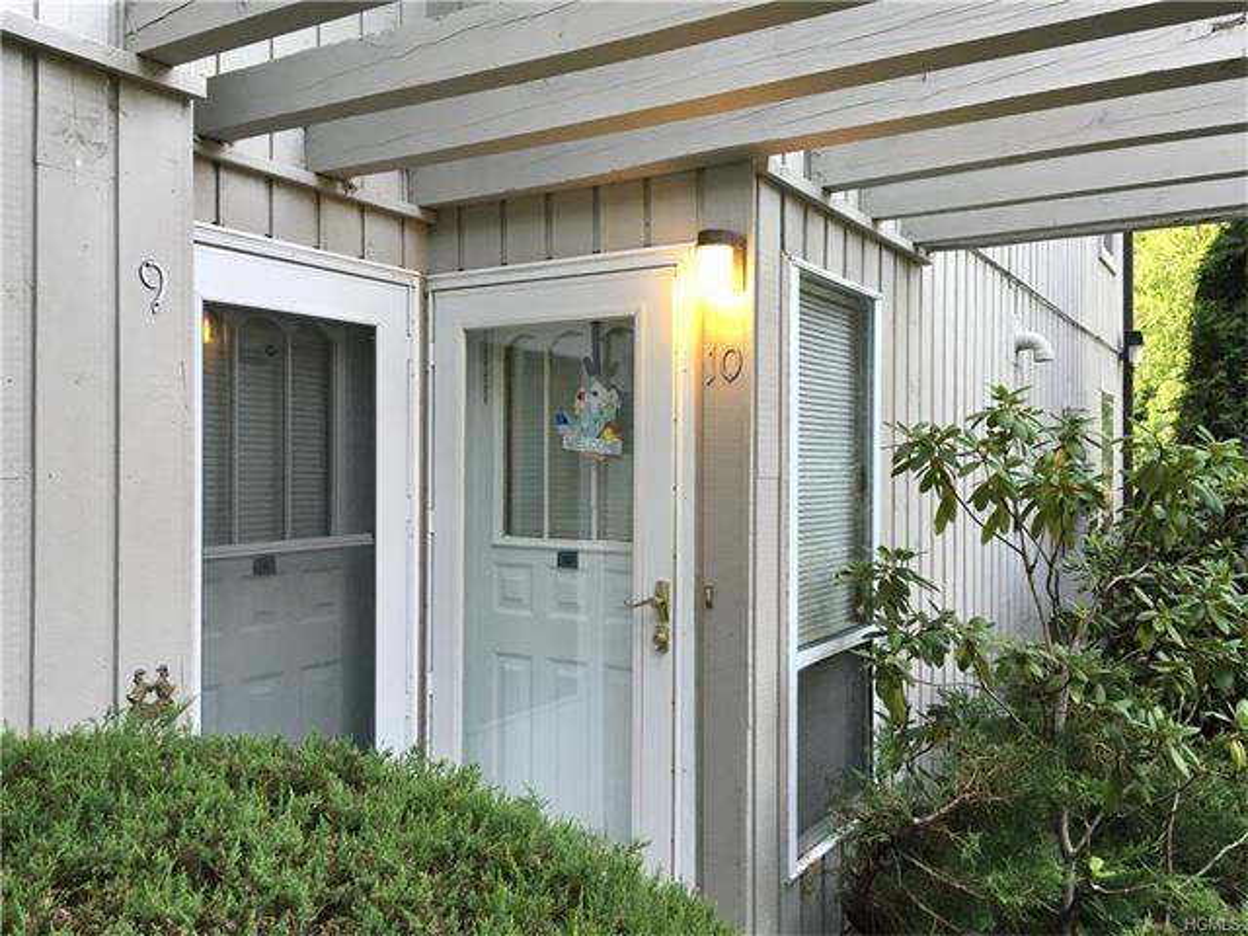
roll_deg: -0.7
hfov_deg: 61.7
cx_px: 624
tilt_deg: -0.3
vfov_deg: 48.2
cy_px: 468
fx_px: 1046
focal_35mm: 29
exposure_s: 1/30
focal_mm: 4.15
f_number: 2.2
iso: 40
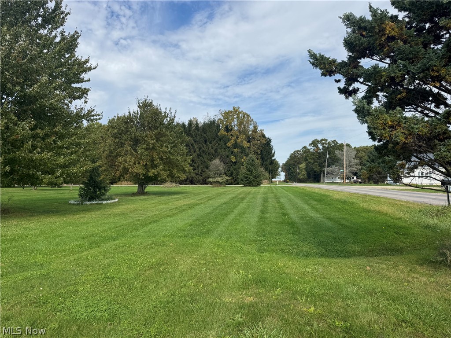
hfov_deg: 71.6
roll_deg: +0.2
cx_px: 226
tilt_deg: +3.3
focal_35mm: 24
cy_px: 169
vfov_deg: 56.8
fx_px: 313
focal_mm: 6.76
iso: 80
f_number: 1.78
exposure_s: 1/4950
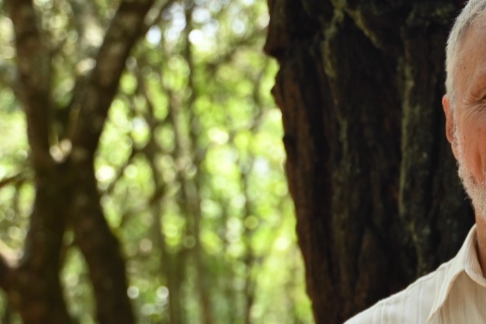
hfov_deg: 20.6
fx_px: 1282
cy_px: 285
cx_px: 519
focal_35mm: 95
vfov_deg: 14.3
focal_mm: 36
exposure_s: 1/400
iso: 320
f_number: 2.8
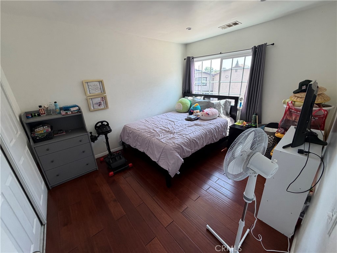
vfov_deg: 85.7
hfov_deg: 102.1
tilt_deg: -19.5
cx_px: 168
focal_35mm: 14
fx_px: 136
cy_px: 126
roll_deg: +3.2
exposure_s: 1/121
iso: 160
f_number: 2.2
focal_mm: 2.22
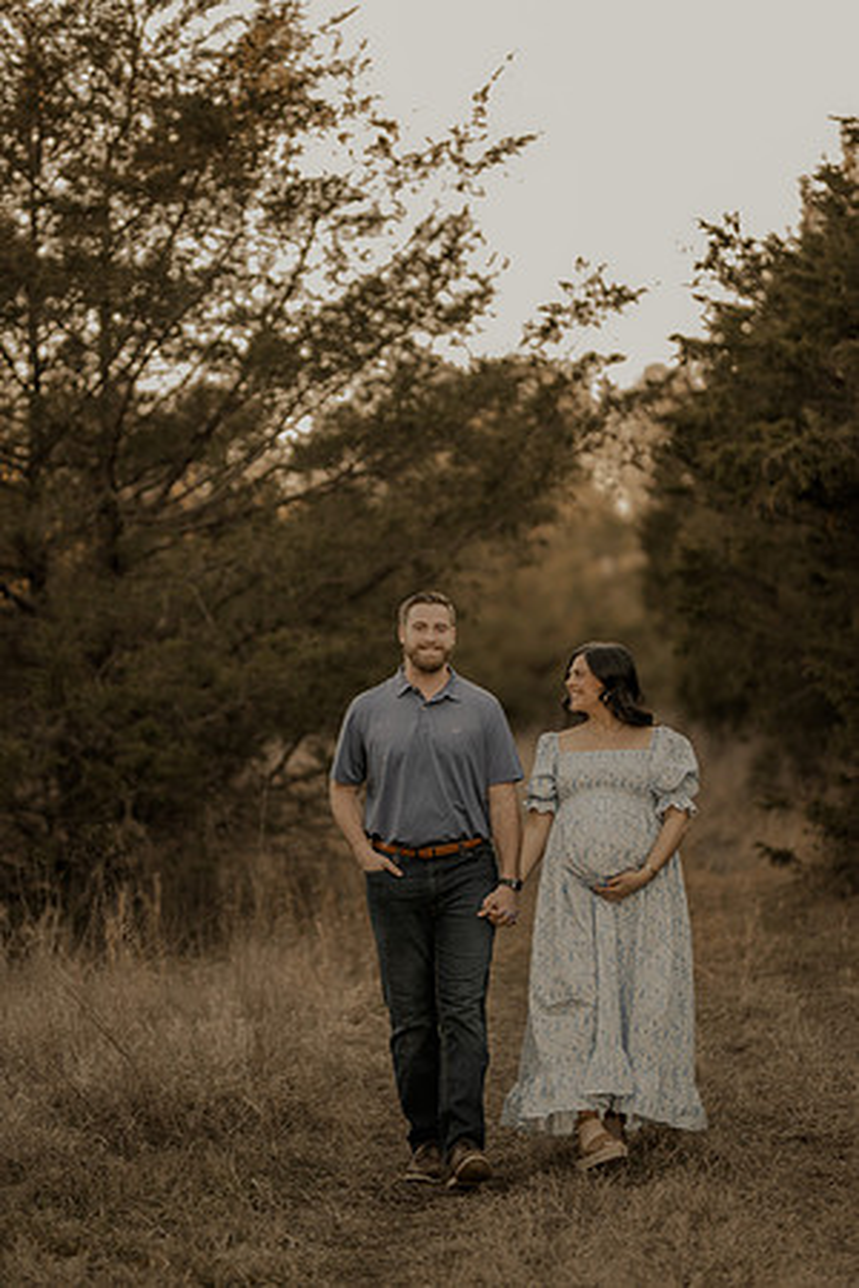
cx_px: 430
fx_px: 3042
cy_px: 644
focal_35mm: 85
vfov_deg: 23.9
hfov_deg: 16.1
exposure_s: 1/250
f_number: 1.4
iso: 100
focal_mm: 85
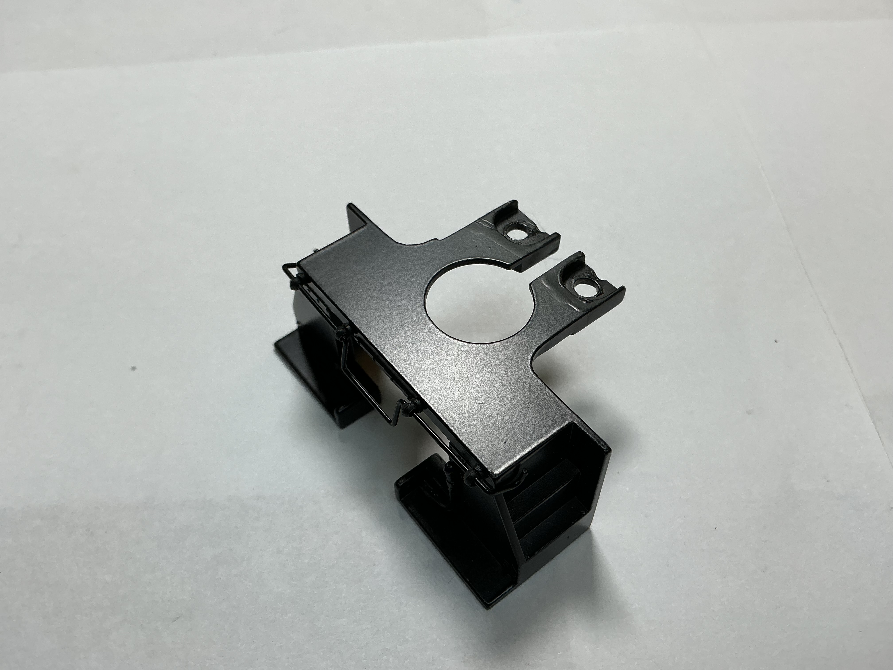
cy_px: 335
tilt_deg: -53.2
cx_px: 446
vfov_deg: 48.2
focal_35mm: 29
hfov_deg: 61.7
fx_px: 748
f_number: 1.8
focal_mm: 3
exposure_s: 1/209
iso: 20
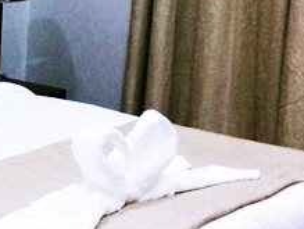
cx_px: -105
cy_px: 36
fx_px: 1047
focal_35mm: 119
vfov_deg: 12.4
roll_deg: -1.0
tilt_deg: -9.0
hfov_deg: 15.6
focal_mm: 4.15
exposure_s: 1/33
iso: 160
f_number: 2.2
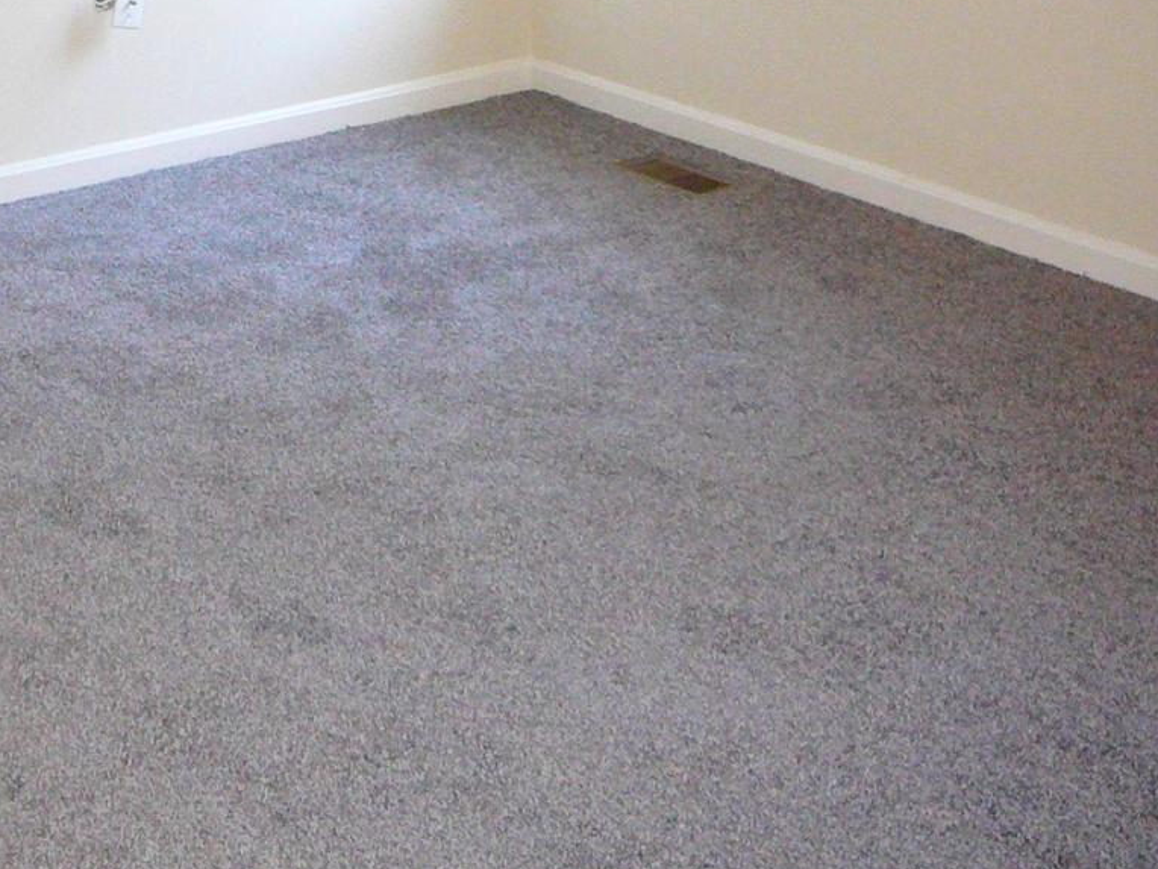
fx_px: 2208
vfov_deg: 21.7
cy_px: 56
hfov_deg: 28.3
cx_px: 120
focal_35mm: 66
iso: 400
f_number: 2.8
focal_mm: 5.2
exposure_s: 1/30
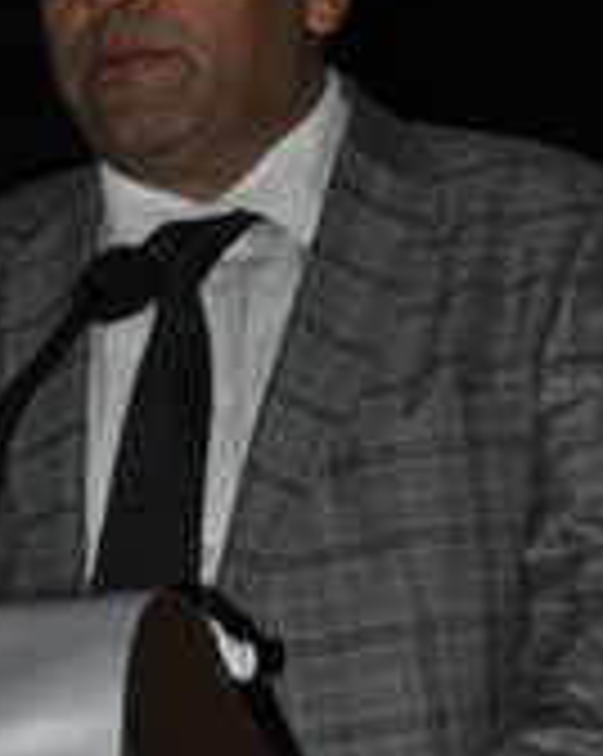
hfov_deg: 7.5
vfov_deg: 9.3
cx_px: 274
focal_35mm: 206
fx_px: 4609
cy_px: 9
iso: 800
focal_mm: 55
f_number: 5.6
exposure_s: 1/60
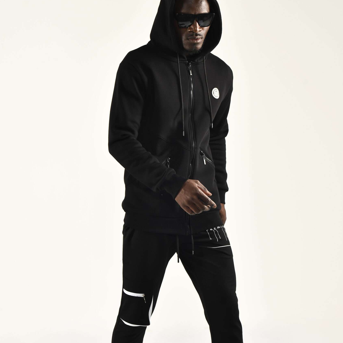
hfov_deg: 26.1
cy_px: 216
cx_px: 170
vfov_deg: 26.0
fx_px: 740
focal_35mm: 66
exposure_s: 1/125
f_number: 9
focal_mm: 34
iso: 160
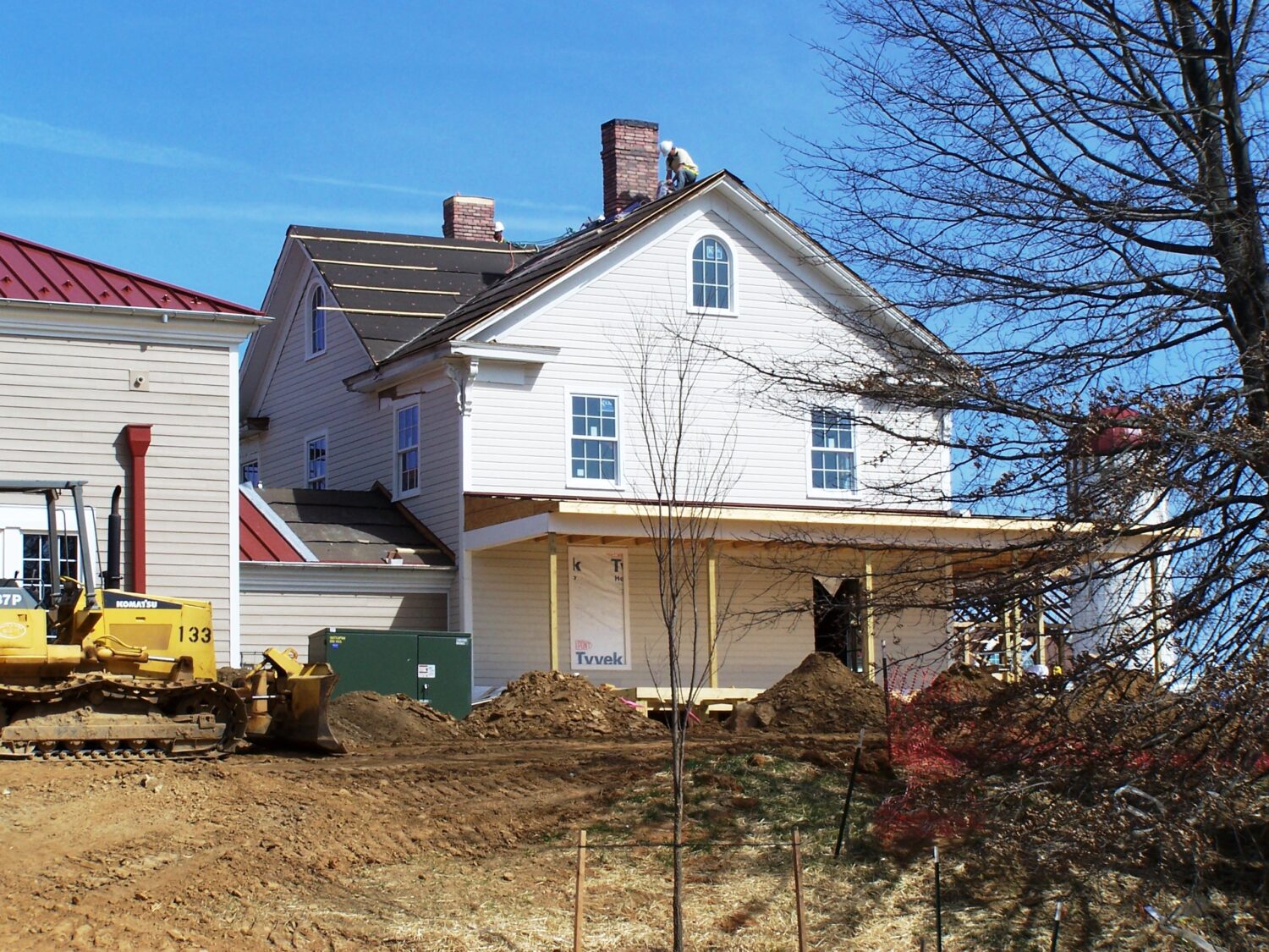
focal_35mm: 75
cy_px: 476
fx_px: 2749
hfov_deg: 26.0
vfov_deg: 19.6
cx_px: 634
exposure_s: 1/750
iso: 80
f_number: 4.5
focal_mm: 12.4
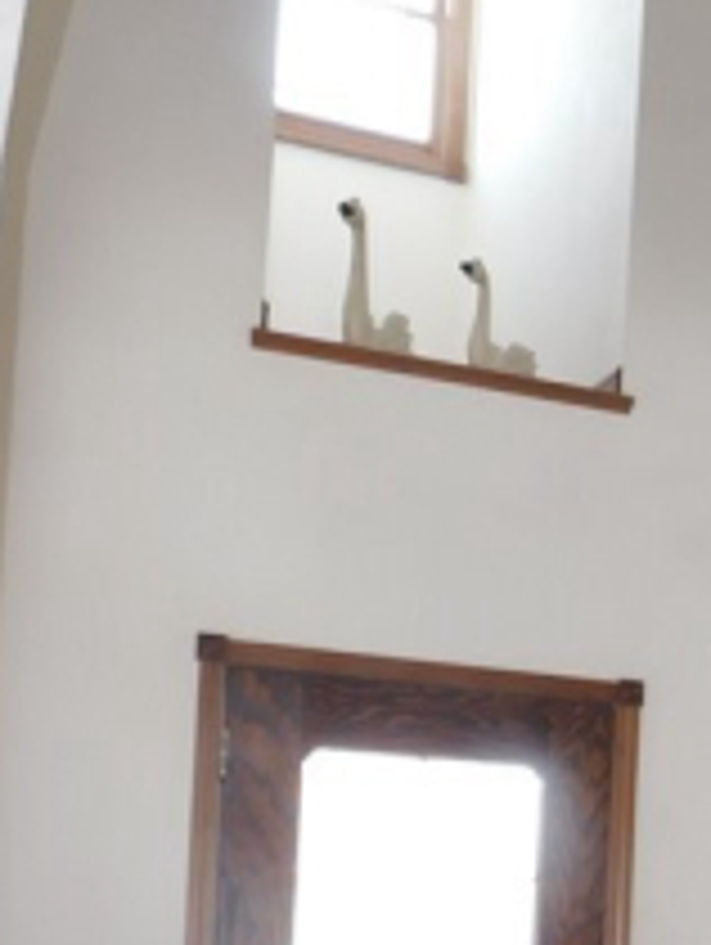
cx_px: 1098
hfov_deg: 17.8
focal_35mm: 73
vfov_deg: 25.4
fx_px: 1995
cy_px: 925
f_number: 3
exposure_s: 1/30
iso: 125
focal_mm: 4
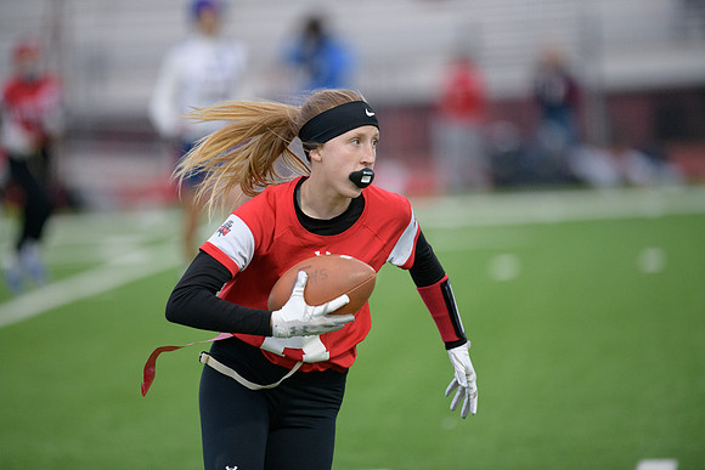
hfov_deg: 6.9
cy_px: 235
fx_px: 5876
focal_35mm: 300
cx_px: 352
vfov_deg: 4.6
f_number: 2.8
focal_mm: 300
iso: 4000
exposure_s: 1/3200
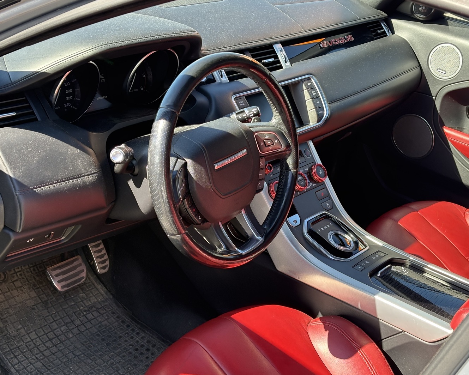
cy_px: 188
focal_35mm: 55
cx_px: 248
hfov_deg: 34.1
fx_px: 763
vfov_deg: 27.6
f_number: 1.6
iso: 64
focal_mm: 5.96
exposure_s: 1/242
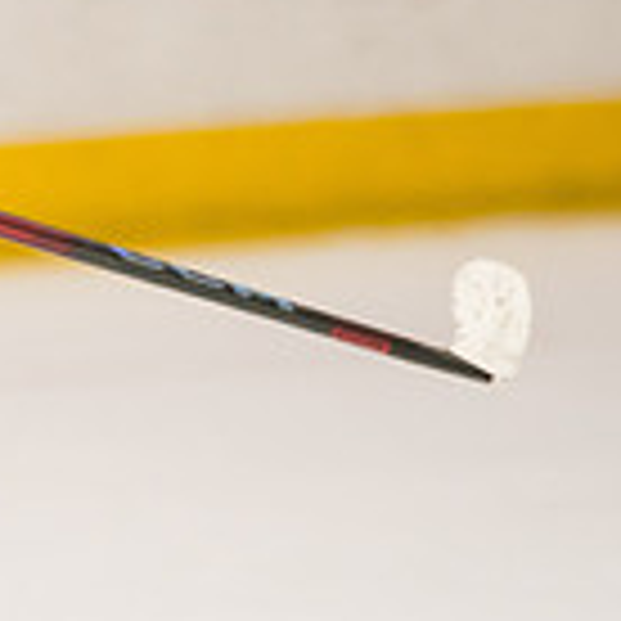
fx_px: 24254
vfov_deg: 1.5
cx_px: -369
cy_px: 179
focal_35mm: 1195
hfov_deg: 1.5
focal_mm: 274
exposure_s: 1/1000
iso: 3200
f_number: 3.2
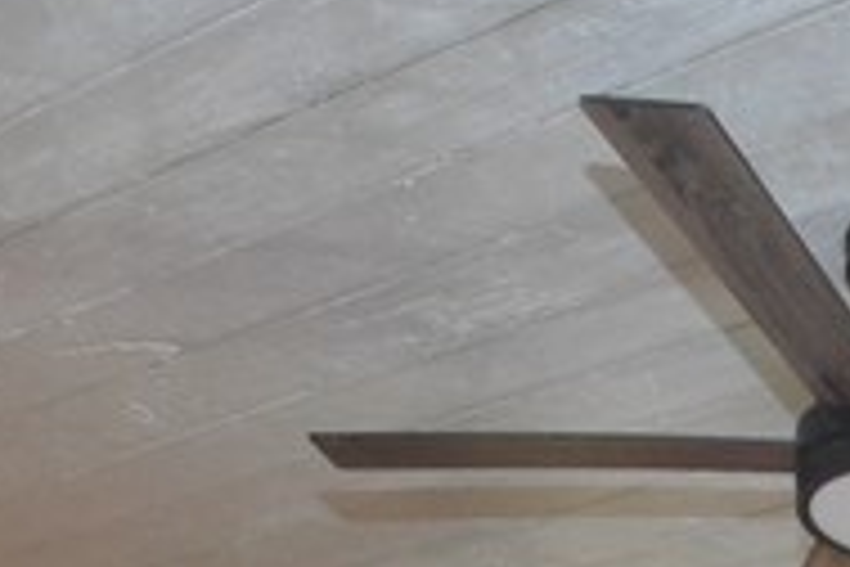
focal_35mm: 86
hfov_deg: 20.9
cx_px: 1181
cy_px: 1485
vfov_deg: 11.8
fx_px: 2030
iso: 200
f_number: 4
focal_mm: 10
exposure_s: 1/30
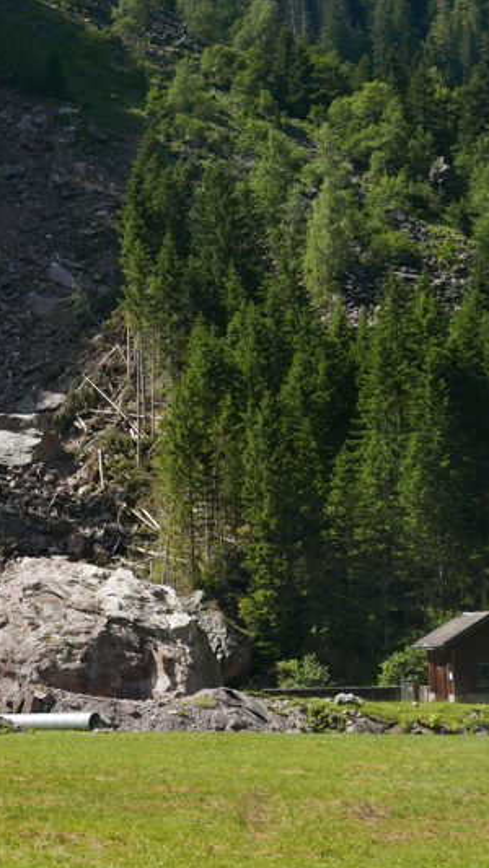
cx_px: 90
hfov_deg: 14.1
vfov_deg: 24.8
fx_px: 1958
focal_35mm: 85
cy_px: 233
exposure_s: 1/500
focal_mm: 24.5
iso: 200
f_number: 5.6
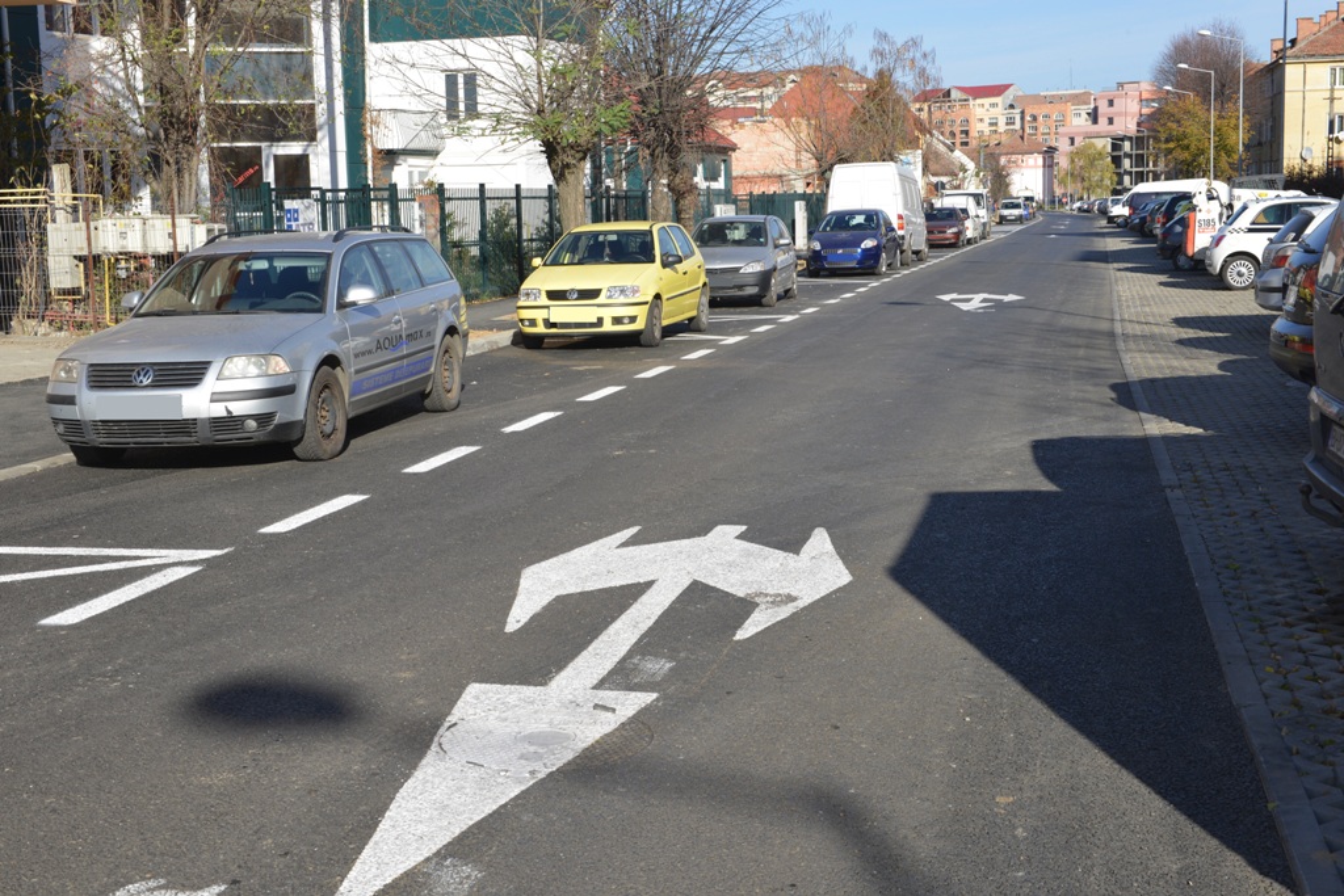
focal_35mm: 48
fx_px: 1792
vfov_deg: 28.1
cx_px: 672
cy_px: 448
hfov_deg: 41.1
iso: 200
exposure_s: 1/125
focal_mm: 48
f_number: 14
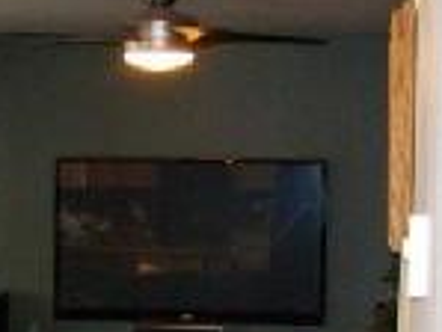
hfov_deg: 11.6
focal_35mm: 163
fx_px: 2083
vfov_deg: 8.9
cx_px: -228
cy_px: 507
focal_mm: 7.8
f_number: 2.8
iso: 400
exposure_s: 1/30
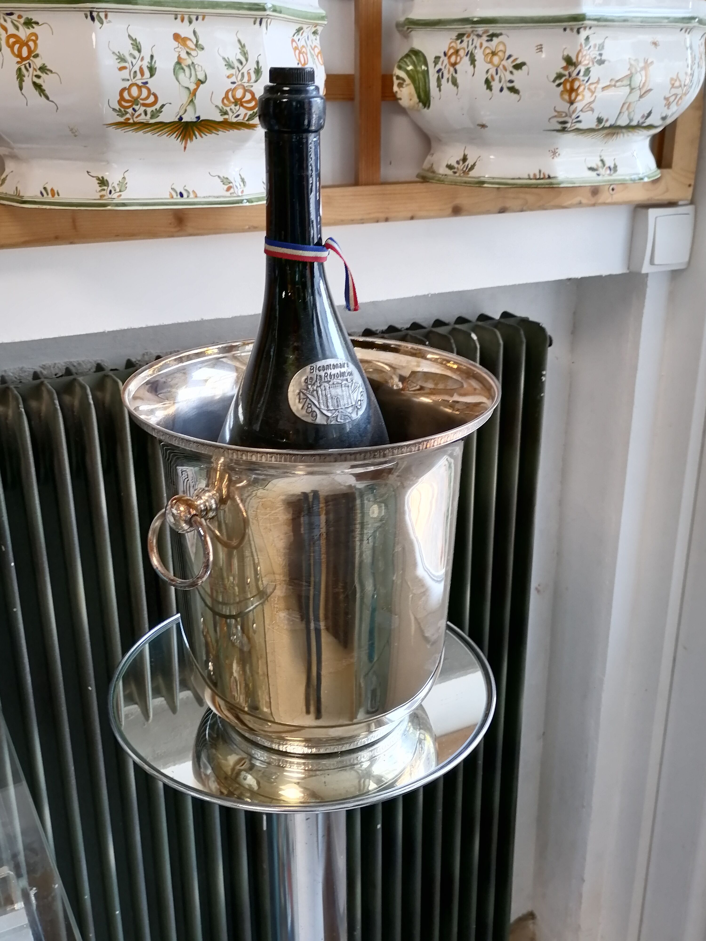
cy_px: 470
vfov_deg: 51.4
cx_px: 353
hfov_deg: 39.7
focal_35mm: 36
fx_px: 979
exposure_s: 1/50
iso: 100
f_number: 1.8
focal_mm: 5.4
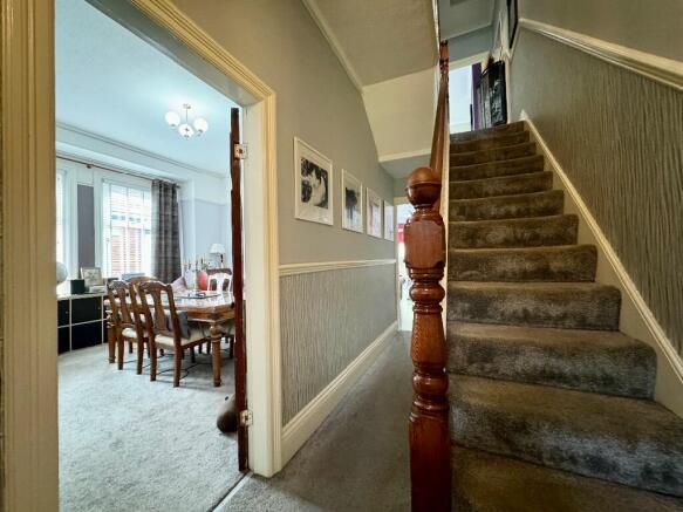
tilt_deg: +0.9
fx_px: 276
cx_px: 342
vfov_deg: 85.7
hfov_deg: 102.1
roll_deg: +1.3
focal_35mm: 14
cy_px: 256
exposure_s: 1/33
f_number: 2.2
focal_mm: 2.22
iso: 1000
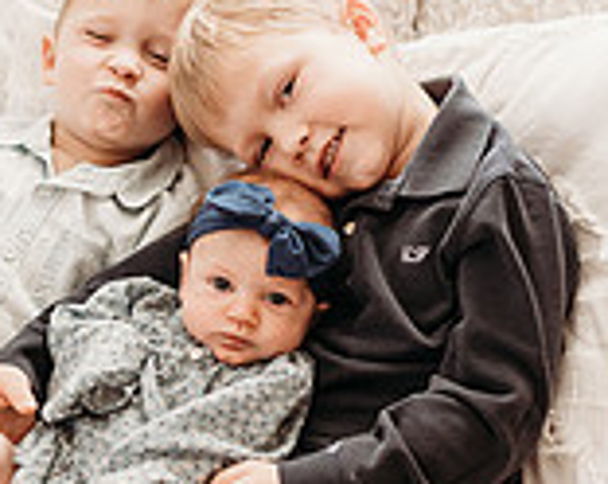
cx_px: 261
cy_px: 166
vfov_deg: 18.2
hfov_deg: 22.8
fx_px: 1508
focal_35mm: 84
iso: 640
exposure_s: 1/100
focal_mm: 24
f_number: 2.2
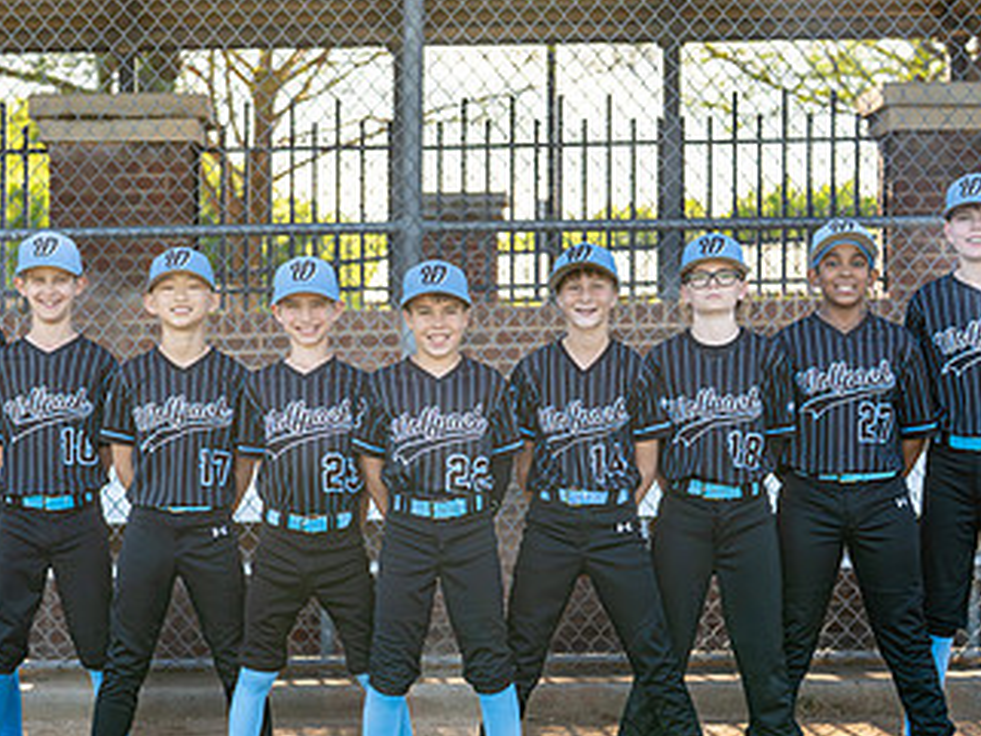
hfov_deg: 21.3
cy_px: 473
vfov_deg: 16.0
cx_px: 384
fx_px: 2608
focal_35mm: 92
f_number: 2.5
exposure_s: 1/1000
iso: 125
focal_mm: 50
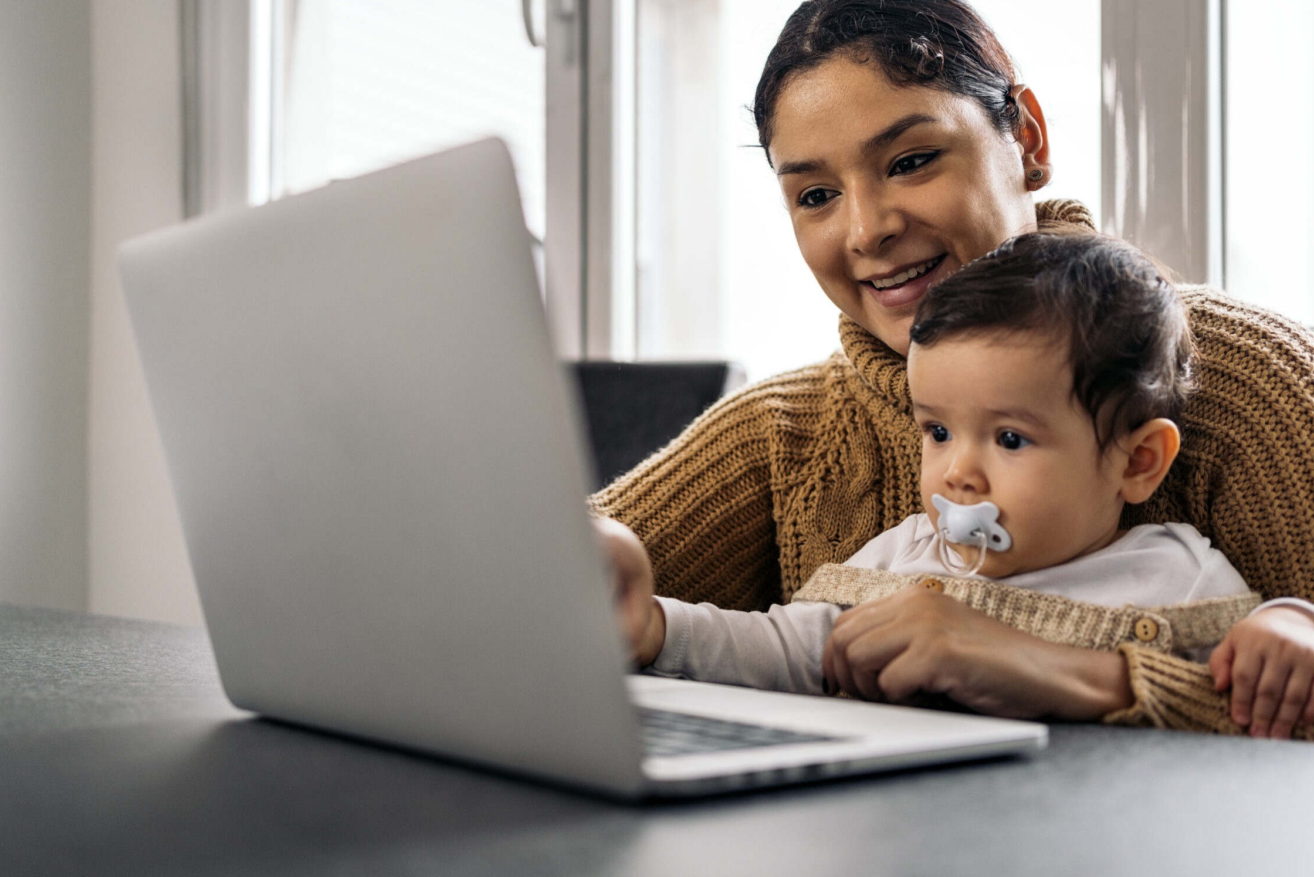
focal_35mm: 40
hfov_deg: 48.4
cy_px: 390
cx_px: 725
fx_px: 1460
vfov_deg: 33.4
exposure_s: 1/200
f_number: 2.2
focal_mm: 35
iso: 250
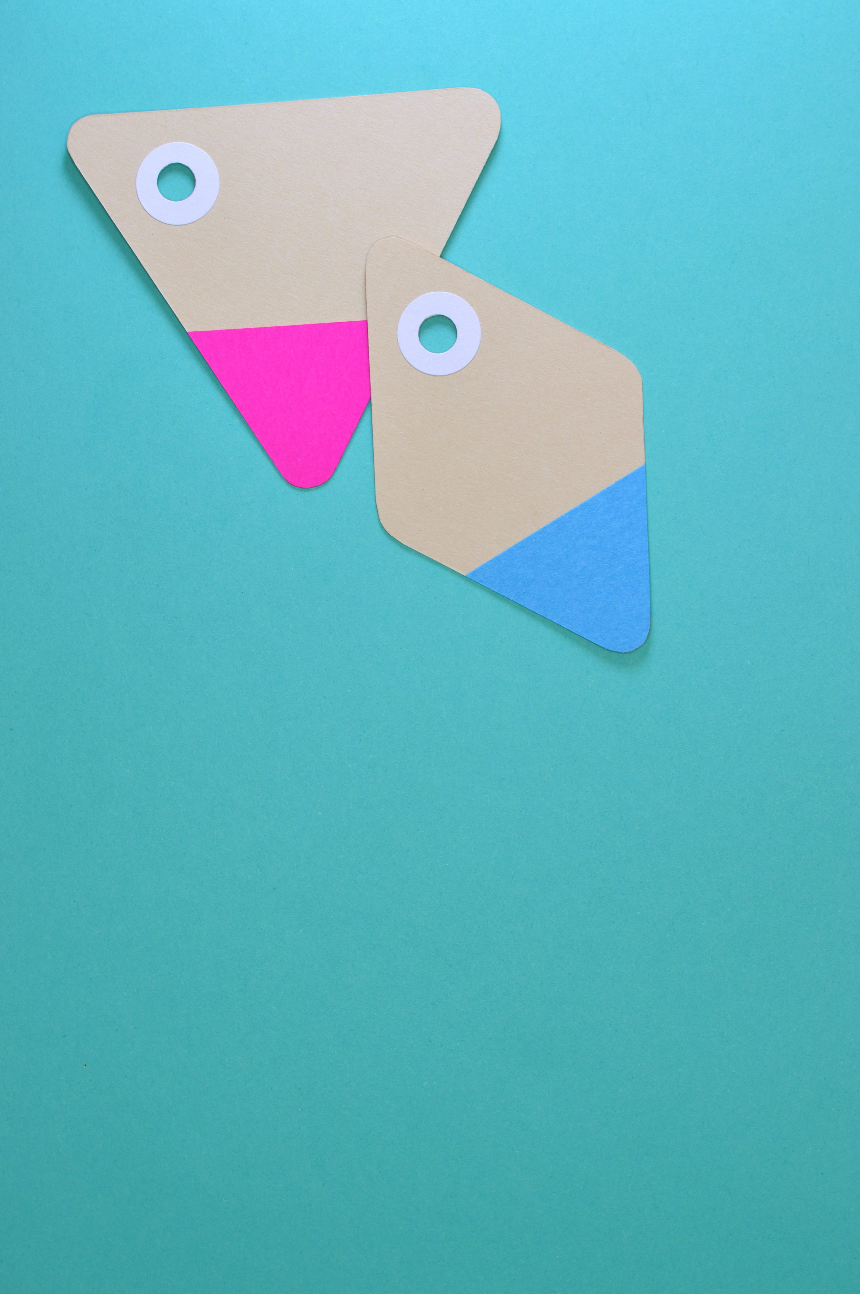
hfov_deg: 18.1
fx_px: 2692
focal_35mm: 75
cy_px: 647
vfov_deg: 27.0
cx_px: 430
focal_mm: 50
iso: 200
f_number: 8
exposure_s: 1/30
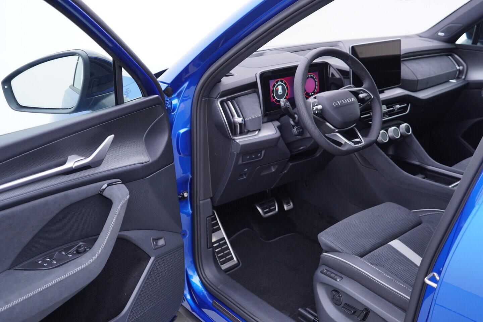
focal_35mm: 36
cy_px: 161
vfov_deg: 36.9
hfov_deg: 53.1
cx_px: 242
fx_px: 483
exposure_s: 1/40
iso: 160
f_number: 2.8
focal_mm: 24
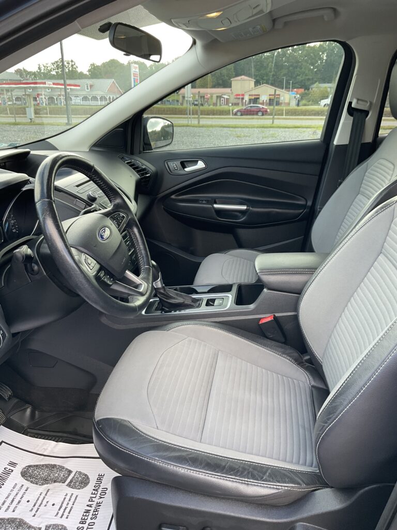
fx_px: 443
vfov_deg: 61.7
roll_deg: -0.5
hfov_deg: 48.2
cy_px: 265
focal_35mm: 29
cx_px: 198
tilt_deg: -19.7
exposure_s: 1/120
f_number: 1.8
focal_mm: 3
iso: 40
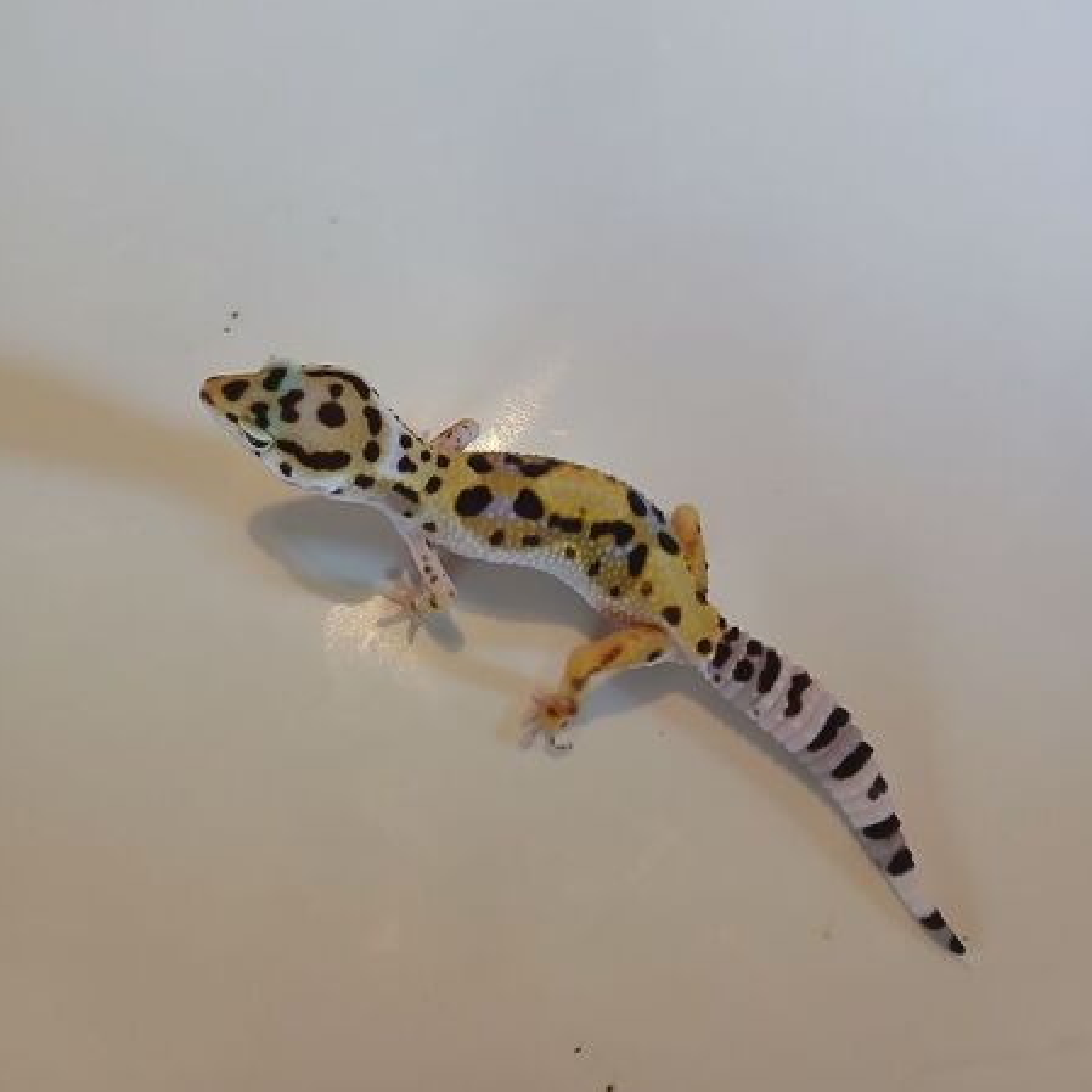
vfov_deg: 47.8
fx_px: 1213
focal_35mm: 34
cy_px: 379
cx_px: 535
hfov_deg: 48.4
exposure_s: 1/33.3
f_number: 1.8
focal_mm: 3.98
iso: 320
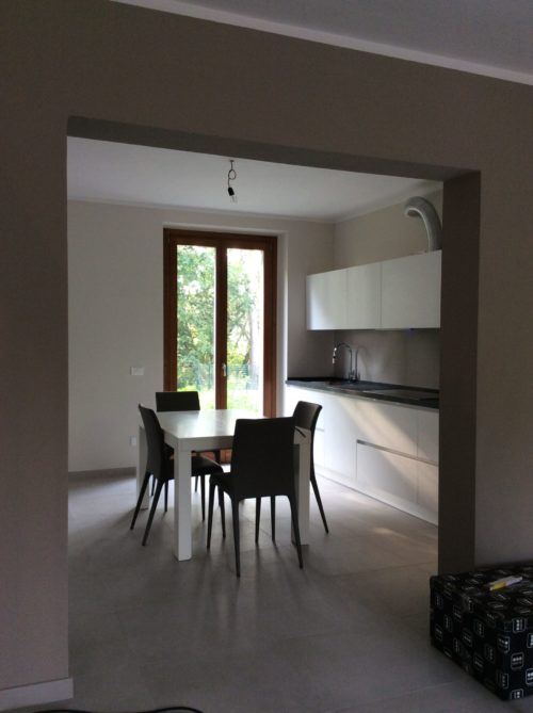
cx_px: 266
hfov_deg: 44.1
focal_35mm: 32
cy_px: 356
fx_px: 658
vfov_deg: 56.9
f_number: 2.4
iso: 50
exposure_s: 1/25
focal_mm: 3.3
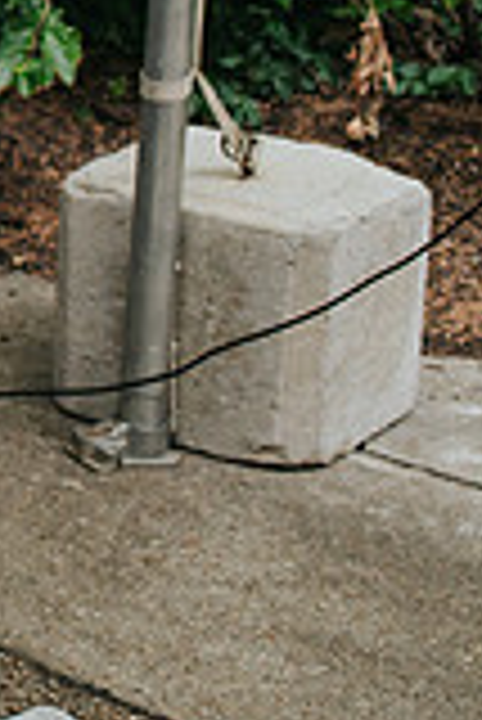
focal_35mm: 127
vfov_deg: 15.6
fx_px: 2545
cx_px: -689
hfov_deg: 9.6
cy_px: -117
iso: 1000
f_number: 3.2
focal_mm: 35
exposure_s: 1/200
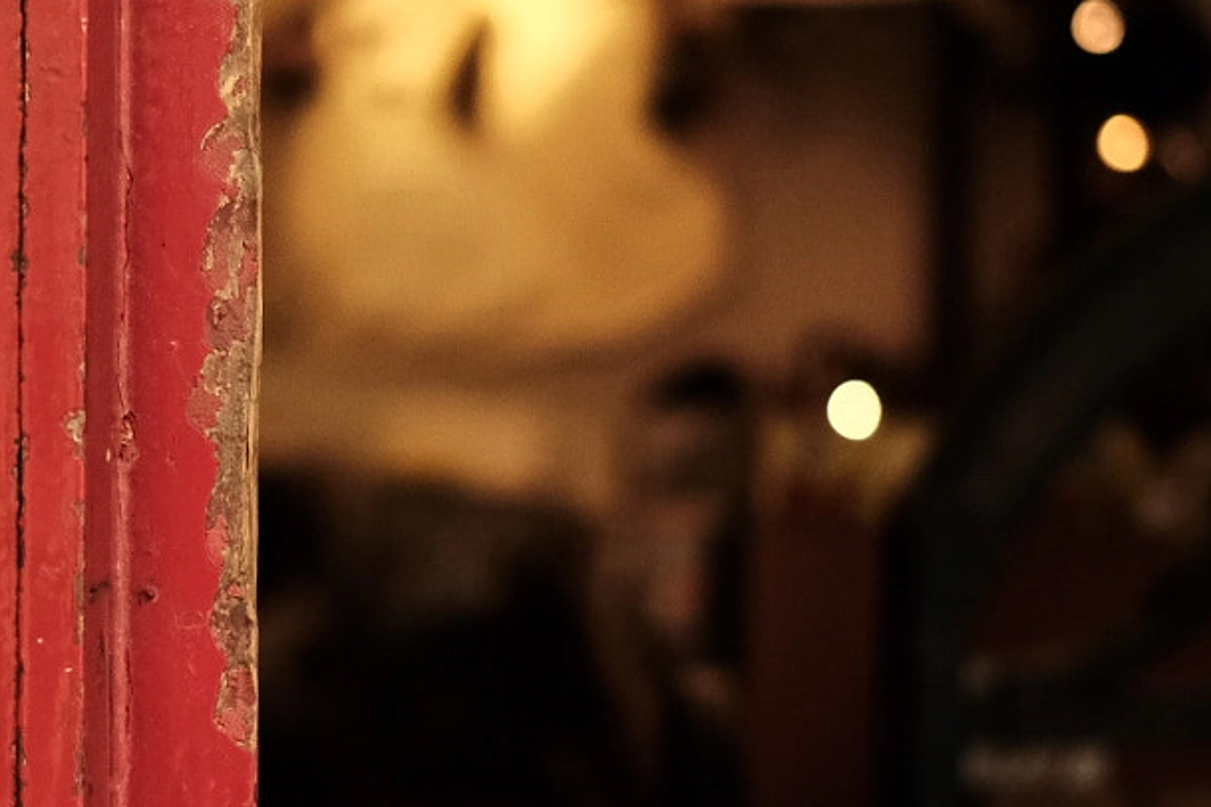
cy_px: 575
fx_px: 3095
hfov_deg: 21.9
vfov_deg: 14.8
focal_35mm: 92
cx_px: 260
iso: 1600
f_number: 2
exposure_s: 1/640
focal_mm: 23
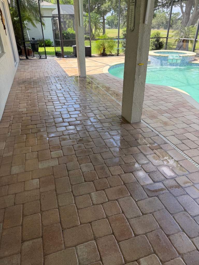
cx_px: 100
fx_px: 184
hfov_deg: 56.8
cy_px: 132
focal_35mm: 24
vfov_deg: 71.6
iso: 80
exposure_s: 1/504
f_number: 1.78
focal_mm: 6.76
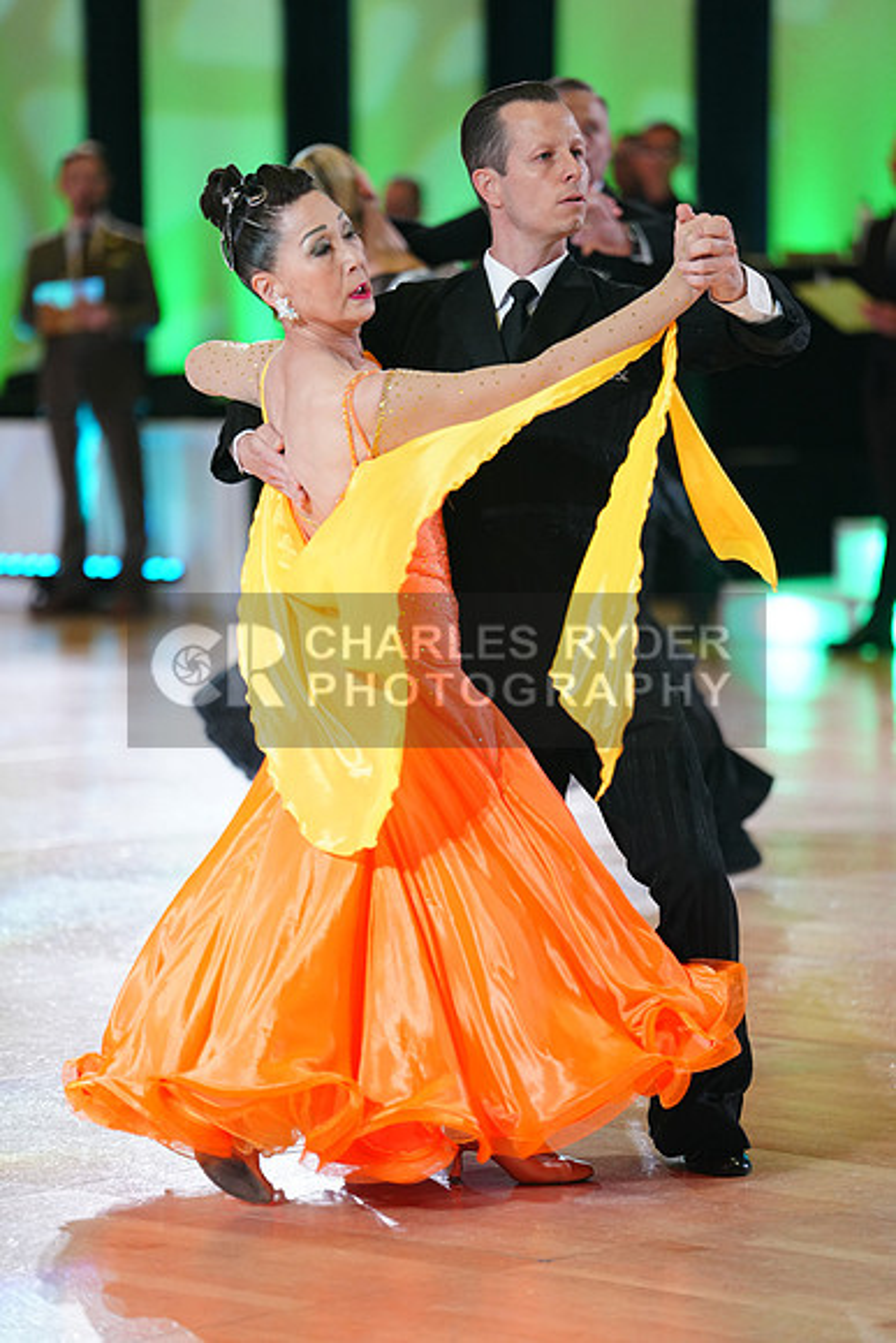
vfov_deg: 12.9
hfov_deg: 8.6
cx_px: 448
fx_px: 5932
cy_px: 672
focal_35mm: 159
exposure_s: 1/400
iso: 2000
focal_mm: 159
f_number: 2.8
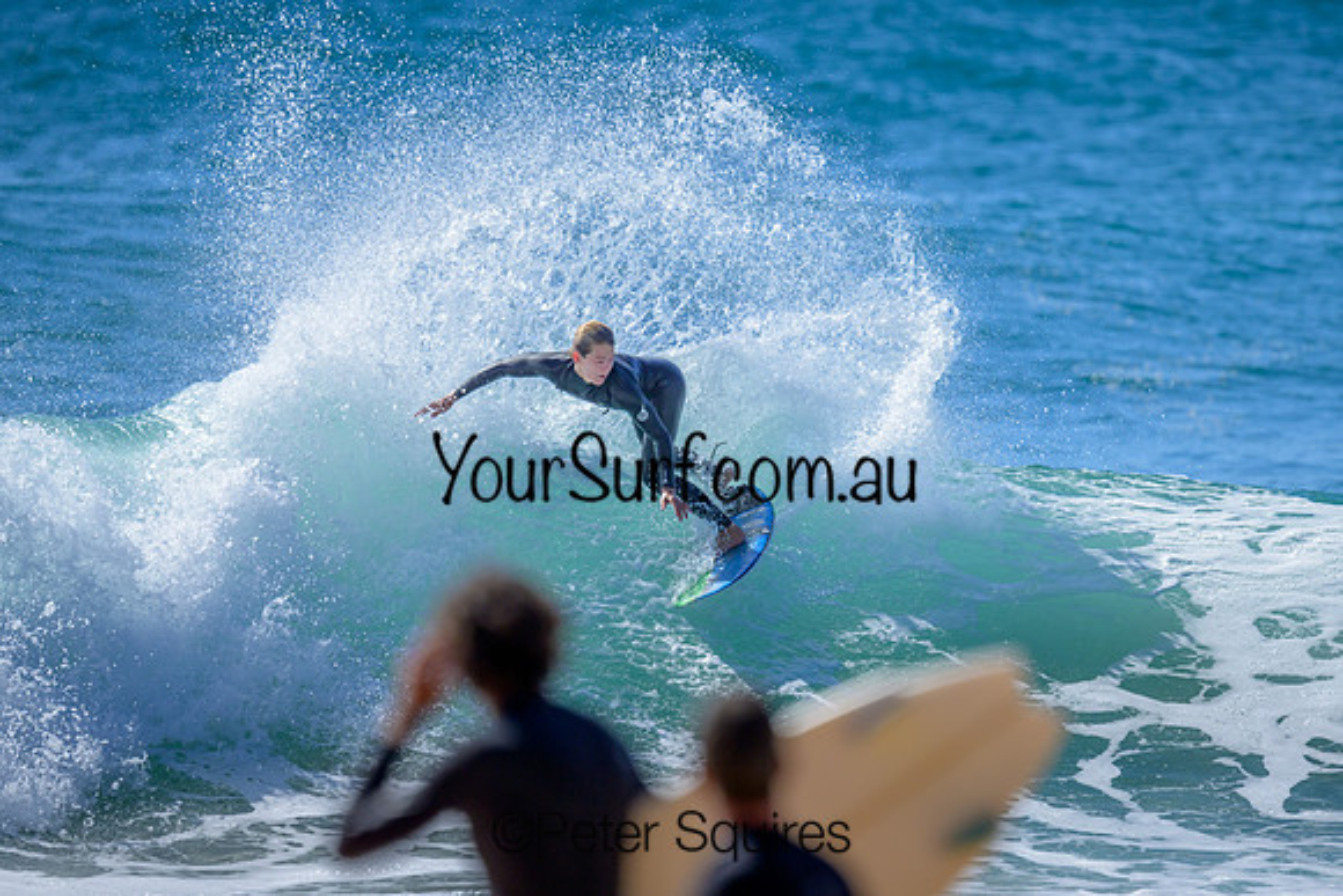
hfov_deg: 2.3
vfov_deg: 1.6
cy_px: 401
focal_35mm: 884
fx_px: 32981
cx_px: 734
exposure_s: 1/2000
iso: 280
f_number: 6.3
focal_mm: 800
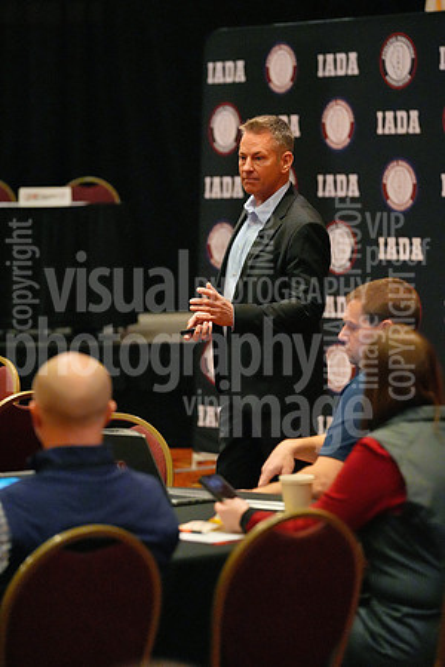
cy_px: 334
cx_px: 222
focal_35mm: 171
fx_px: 3170
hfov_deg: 8.0
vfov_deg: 12.0
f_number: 4
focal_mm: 171
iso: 12800
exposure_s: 1/250
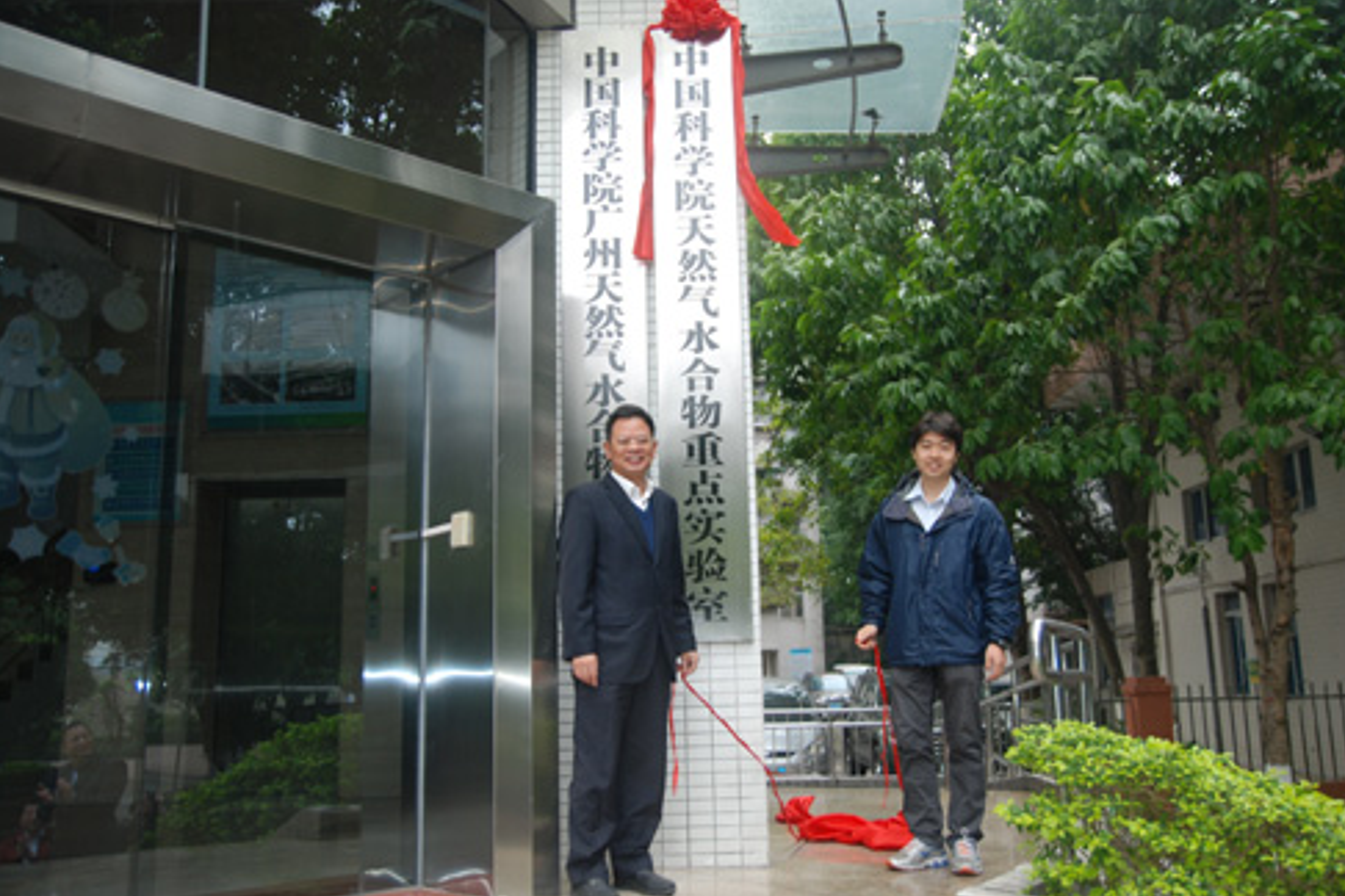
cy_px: 452
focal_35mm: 34
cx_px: 659
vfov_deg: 38.9
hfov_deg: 55.8
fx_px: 1270
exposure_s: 1/60
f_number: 2.8
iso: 200
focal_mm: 22
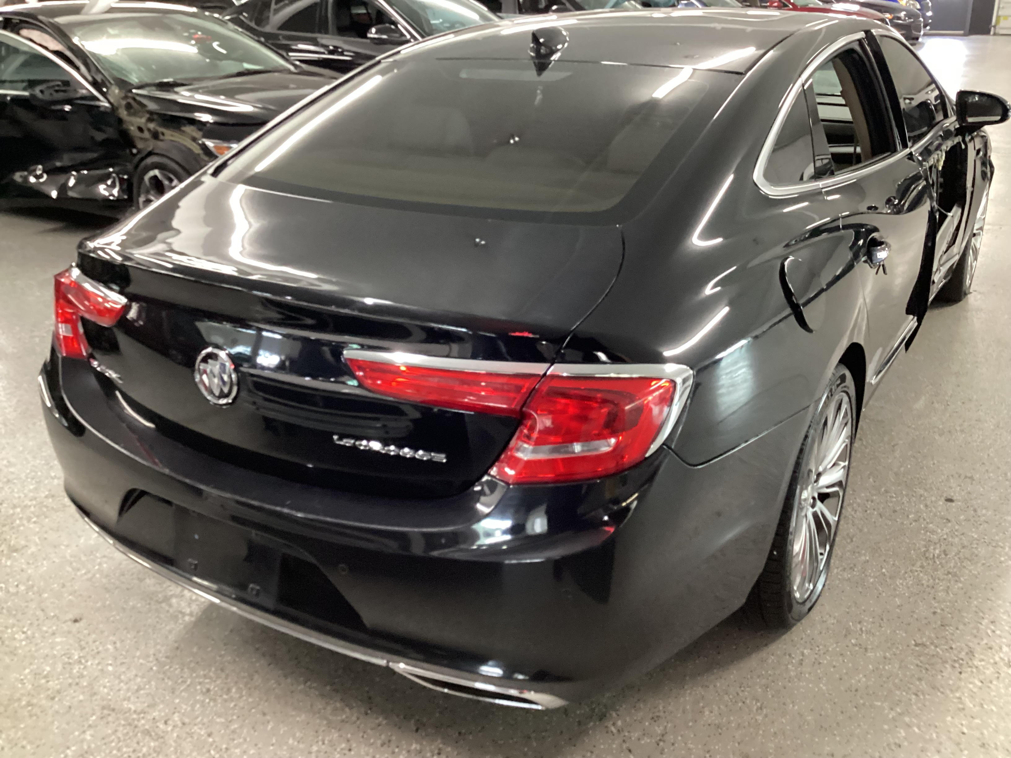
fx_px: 905
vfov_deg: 45.4
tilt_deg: -22.9
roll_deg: +0.3
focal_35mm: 31
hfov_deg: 58.4
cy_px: 379
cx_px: 506
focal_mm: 3.3
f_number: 2.4
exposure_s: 1/33
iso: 400
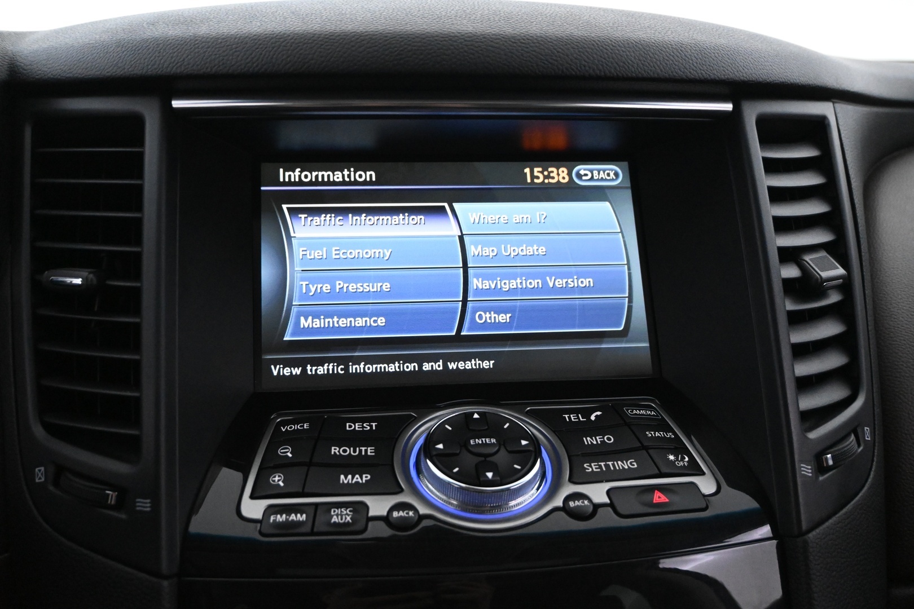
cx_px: 457
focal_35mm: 34
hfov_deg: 56.1
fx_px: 857
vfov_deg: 39.1
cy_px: 304
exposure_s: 1/60
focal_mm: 22.5
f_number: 4
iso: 5600
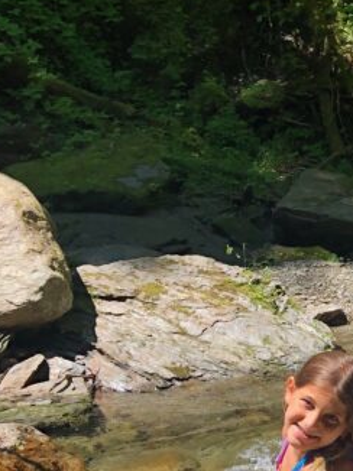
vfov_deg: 22.1
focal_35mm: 88
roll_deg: -2.0
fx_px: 1198
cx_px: 525
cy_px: 334
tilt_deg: -12.5
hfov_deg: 15.5
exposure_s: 1/657
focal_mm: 3.99
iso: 20
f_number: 1.8
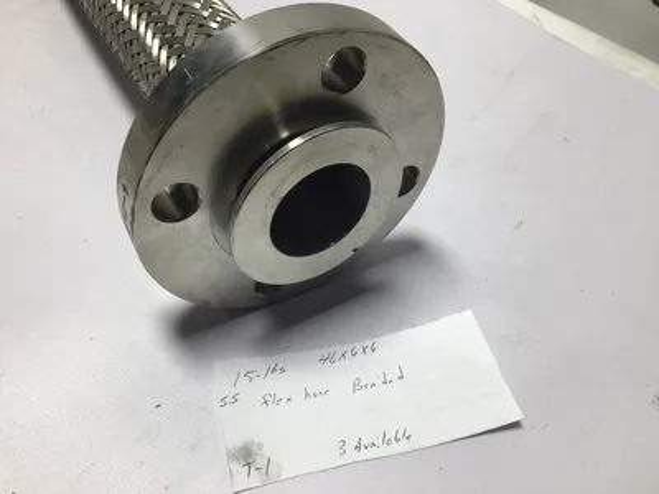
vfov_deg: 45.4
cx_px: 330
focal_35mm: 31
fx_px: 590
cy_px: 247
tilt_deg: -51.0
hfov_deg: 58.4
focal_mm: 3.3
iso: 25
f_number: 2.4
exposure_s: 1/120
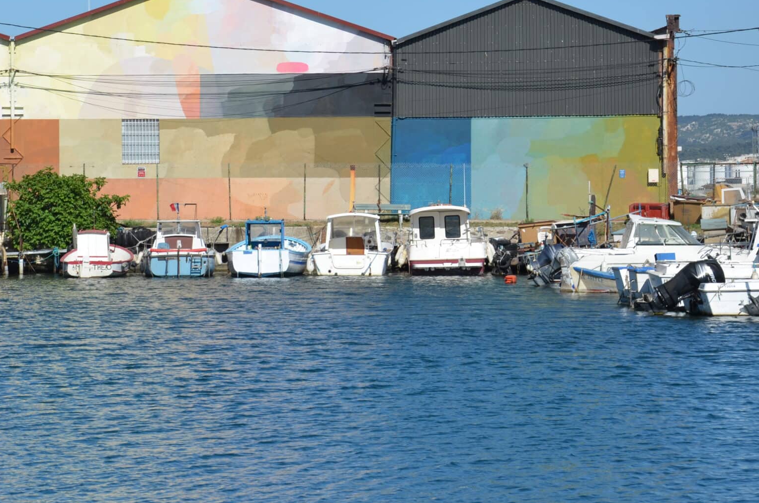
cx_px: 144
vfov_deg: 9.4
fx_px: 3051
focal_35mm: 145
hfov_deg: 14.1
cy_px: 161
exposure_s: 1/320
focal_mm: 58
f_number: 9
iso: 100
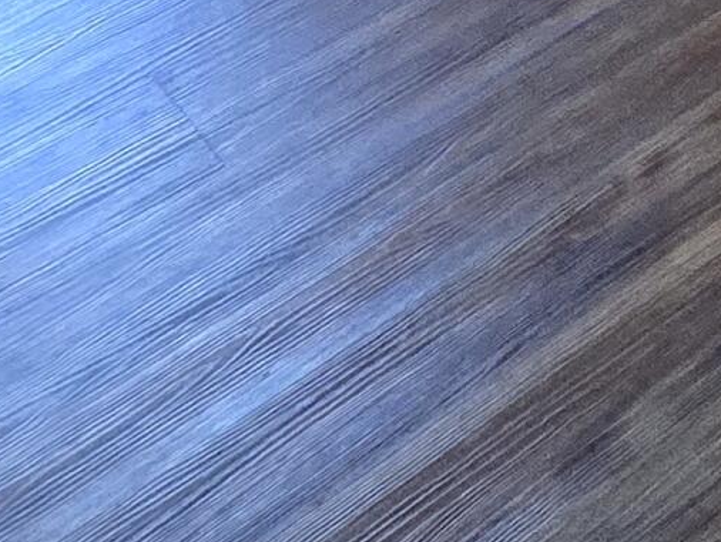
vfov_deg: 13.7
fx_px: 1605
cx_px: 2120
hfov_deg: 11.8
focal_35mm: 77
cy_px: -765
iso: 1250
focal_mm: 2.2
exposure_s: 1/60
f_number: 2.2
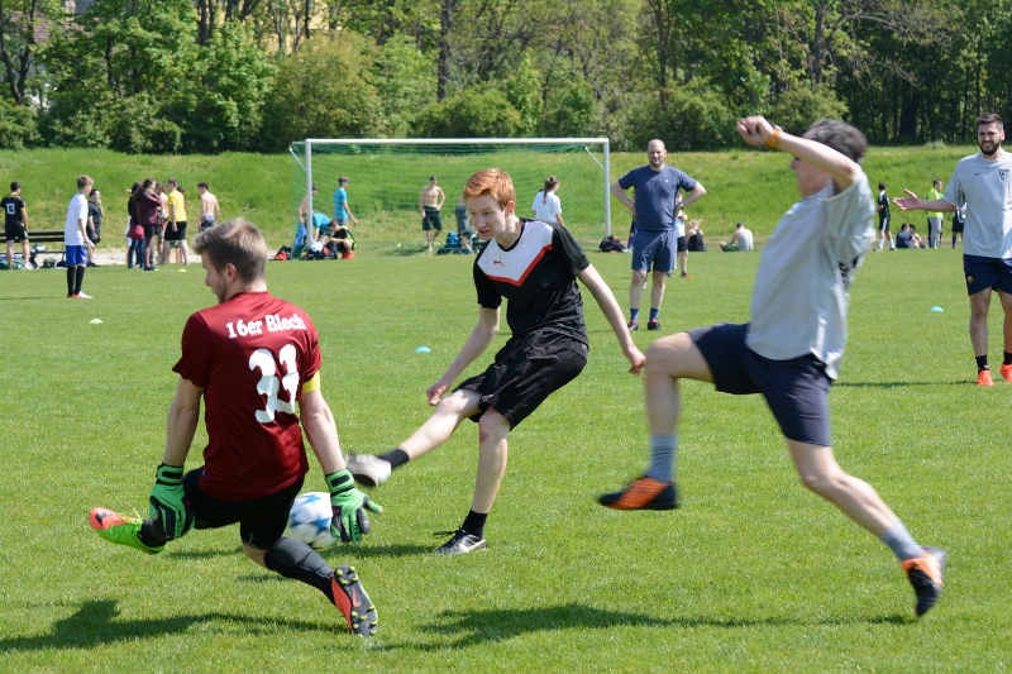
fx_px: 3162
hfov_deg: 18.2
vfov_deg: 12.2
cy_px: 337
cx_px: 506
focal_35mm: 112
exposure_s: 1/200
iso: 100
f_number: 7.1
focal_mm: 75
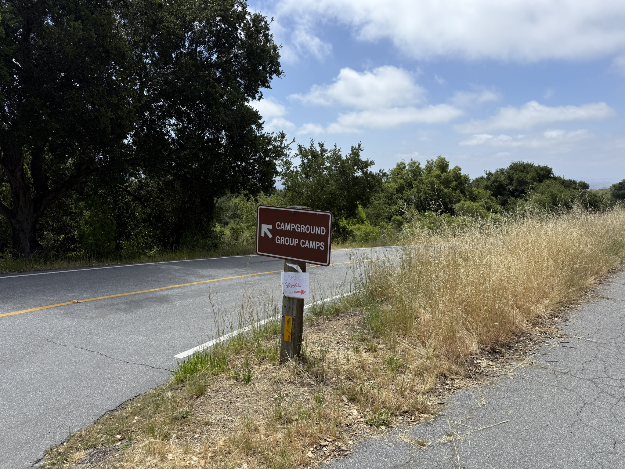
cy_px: 234
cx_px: 312
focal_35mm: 24
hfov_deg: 71.6
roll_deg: +0.2
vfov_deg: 56.8
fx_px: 433
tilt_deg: -7.7
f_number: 1.78
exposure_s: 1/4673
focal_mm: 6.76
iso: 80
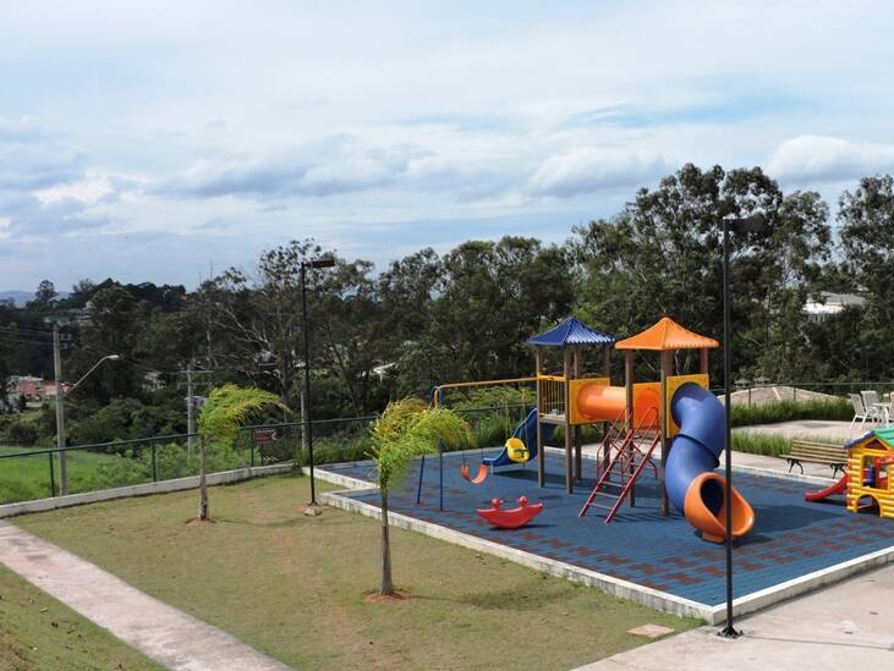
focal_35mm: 42
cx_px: 558
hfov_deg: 44.4
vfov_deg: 34.3
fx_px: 1085
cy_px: 390
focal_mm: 5.4
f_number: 3.1
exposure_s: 1/1250
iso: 100
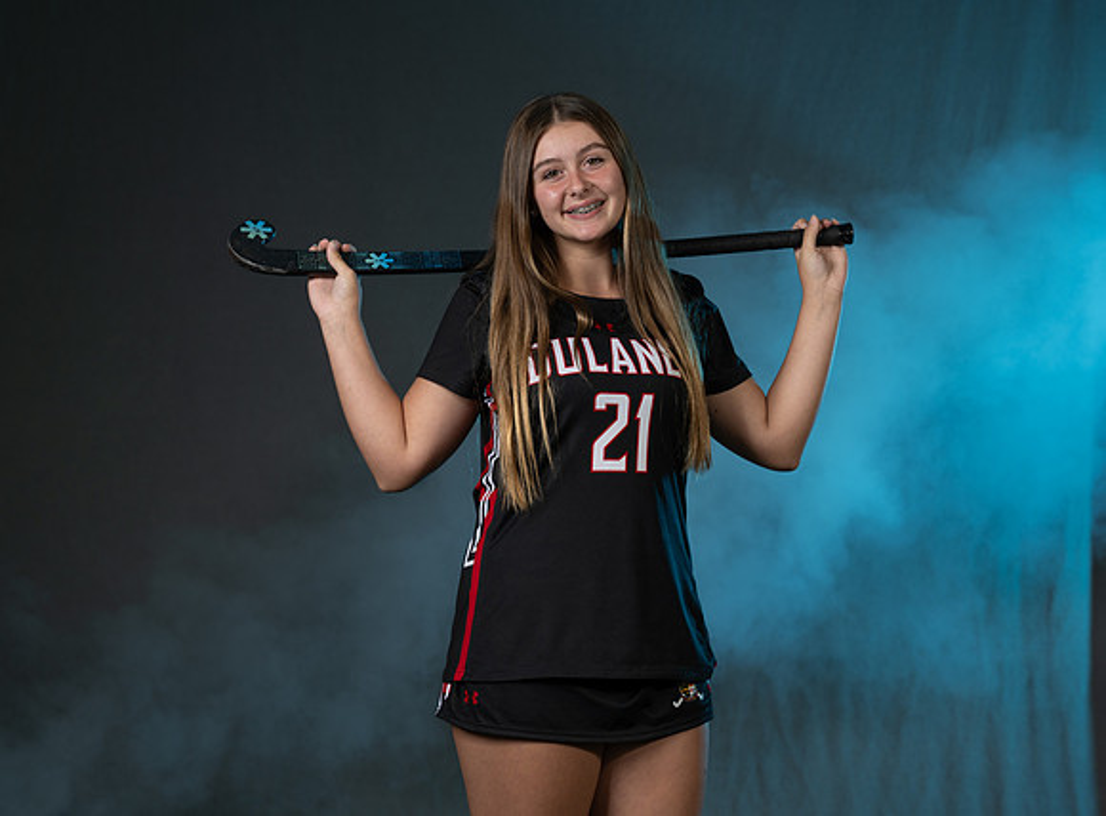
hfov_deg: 16.2
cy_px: 390
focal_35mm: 123
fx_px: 3896
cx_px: 604
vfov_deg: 12.0
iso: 80
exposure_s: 1/125
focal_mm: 96
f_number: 5.6
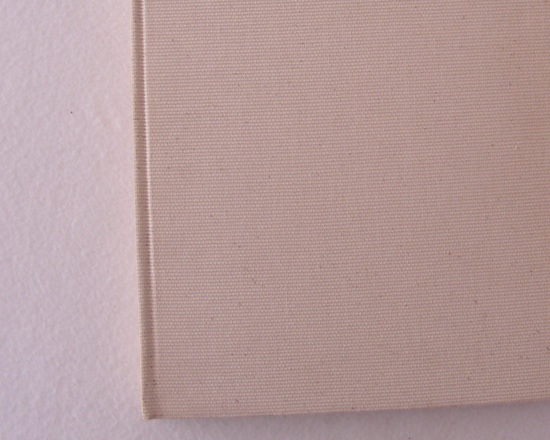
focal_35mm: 61
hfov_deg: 30.8
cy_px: 120
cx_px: 356
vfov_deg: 24.8
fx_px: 993
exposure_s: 1/29.8
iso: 106
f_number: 3.5
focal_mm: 6.3
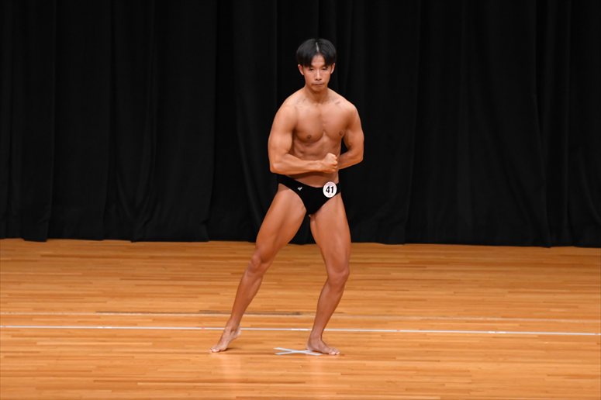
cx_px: 300
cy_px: 200
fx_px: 4756
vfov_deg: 4.8
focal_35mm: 285
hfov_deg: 7.2
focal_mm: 190
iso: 3200
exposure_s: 1/400
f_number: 5.6
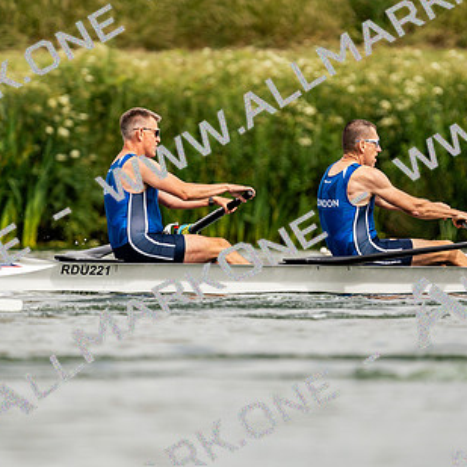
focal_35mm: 957
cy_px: 206
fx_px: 14607
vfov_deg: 1.8
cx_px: 283
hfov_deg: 1.8
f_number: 6.3
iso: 320
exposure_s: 1/2000
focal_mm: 600
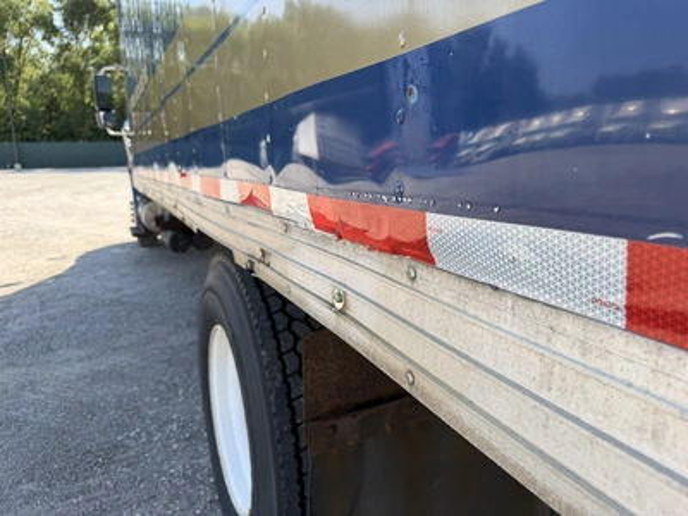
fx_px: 477
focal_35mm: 24
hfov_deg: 71.6
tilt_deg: -11.4
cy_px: 258
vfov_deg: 56.8
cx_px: 344
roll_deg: +1.3
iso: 80
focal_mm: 6.76
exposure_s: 1/1032
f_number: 1.78
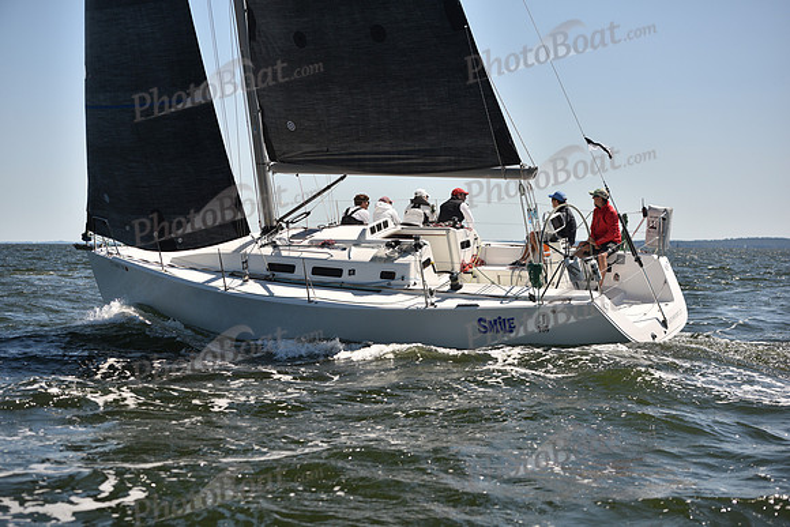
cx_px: 395
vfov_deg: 19.5
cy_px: 264
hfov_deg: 28.8
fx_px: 1536
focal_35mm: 70
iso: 250
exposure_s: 1/1600
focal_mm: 70
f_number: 3.5
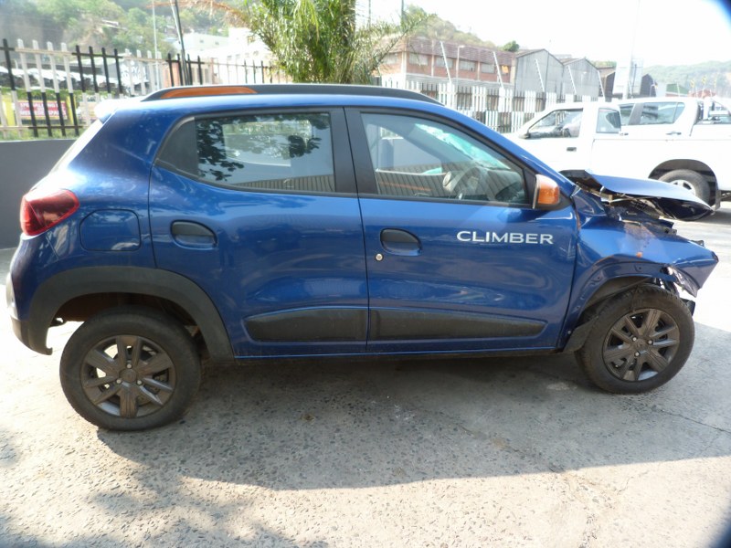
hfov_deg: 69.4
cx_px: 366
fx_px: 528
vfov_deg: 54.9
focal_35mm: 25
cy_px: 274
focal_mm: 4.5
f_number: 2.8
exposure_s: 1/125
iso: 80
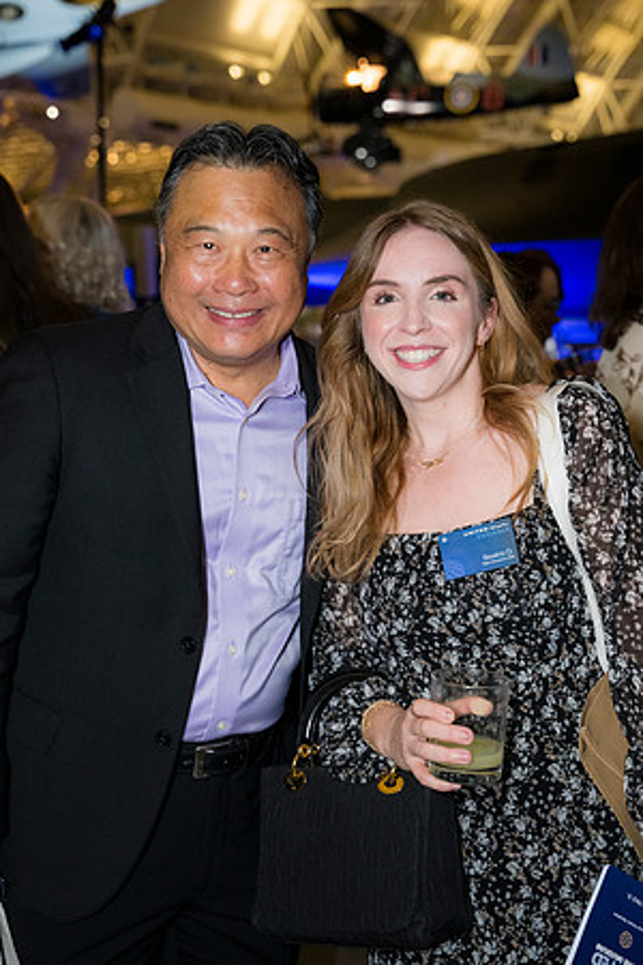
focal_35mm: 48
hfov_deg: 28.1
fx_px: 1286
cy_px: 482
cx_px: 322
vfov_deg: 41.1
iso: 3200
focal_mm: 48
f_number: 4
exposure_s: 1/160
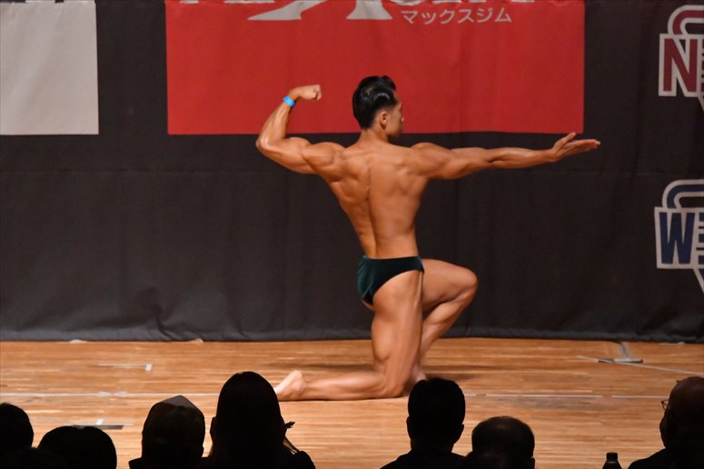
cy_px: 234
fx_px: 5571
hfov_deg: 7.2
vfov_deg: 4.8
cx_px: 352
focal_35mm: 285
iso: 12800
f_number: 5.6
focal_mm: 190
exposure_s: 1/400
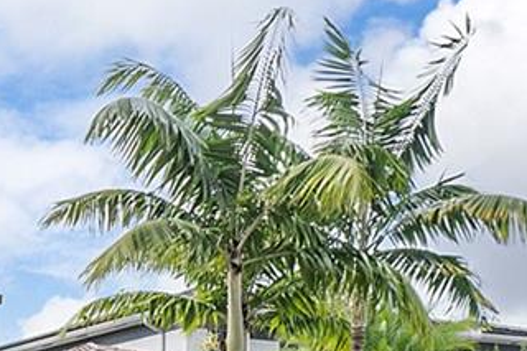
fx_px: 1097
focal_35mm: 75
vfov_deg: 16.5
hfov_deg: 23.9
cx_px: -152
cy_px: 529
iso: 200
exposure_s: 1/200
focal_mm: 10
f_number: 9
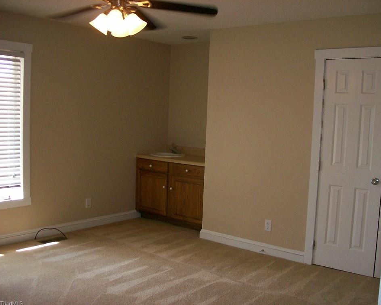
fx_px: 429
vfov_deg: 39.2
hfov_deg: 47.9
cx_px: 200
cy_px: 153
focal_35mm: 38
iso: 140
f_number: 2.7
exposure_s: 1/64
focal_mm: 6
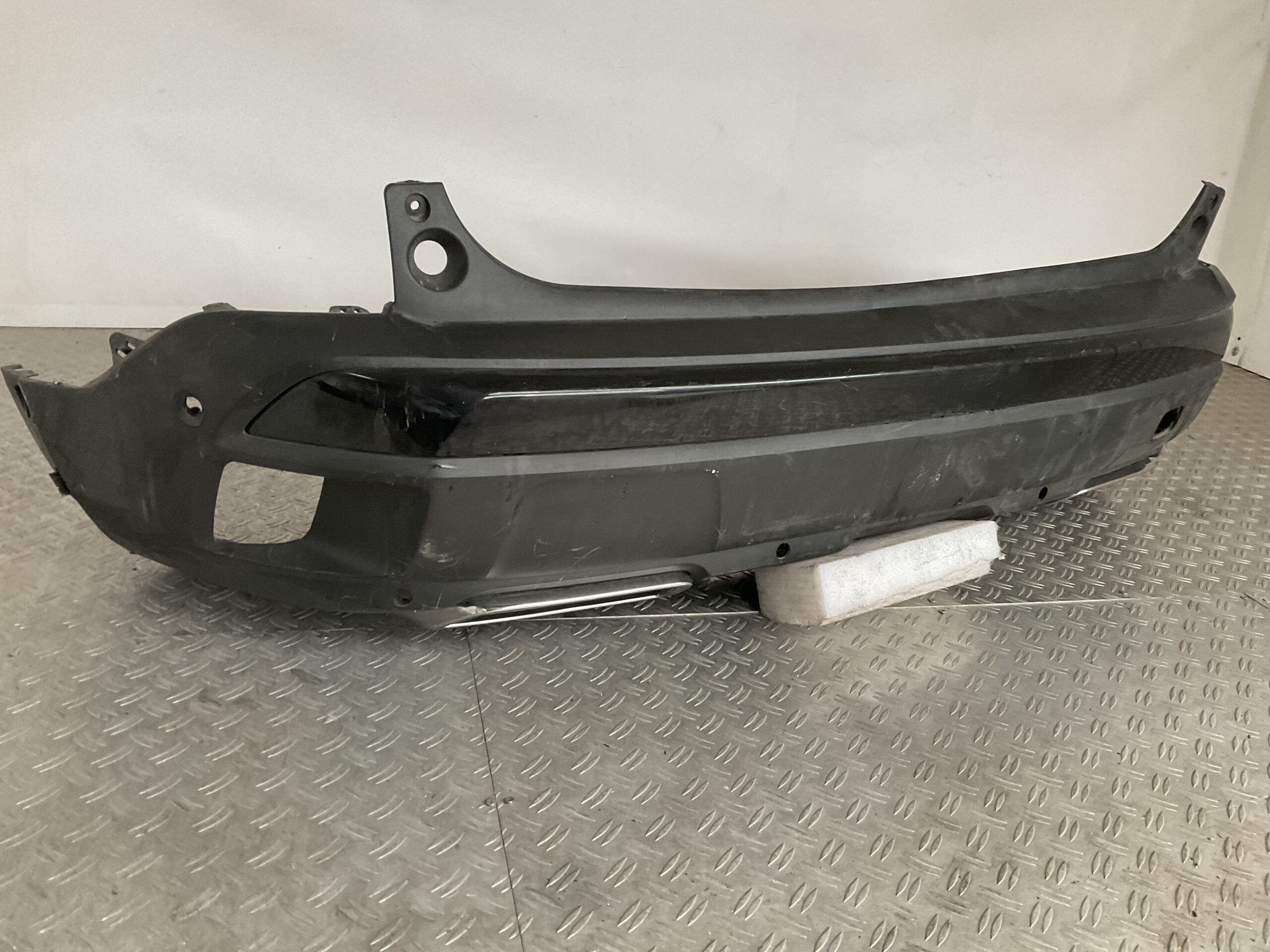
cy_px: 476
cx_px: 635
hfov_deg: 61.7
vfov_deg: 48.2
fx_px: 1064
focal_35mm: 29
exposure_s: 1/60
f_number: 1.8
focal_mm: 3
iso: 160
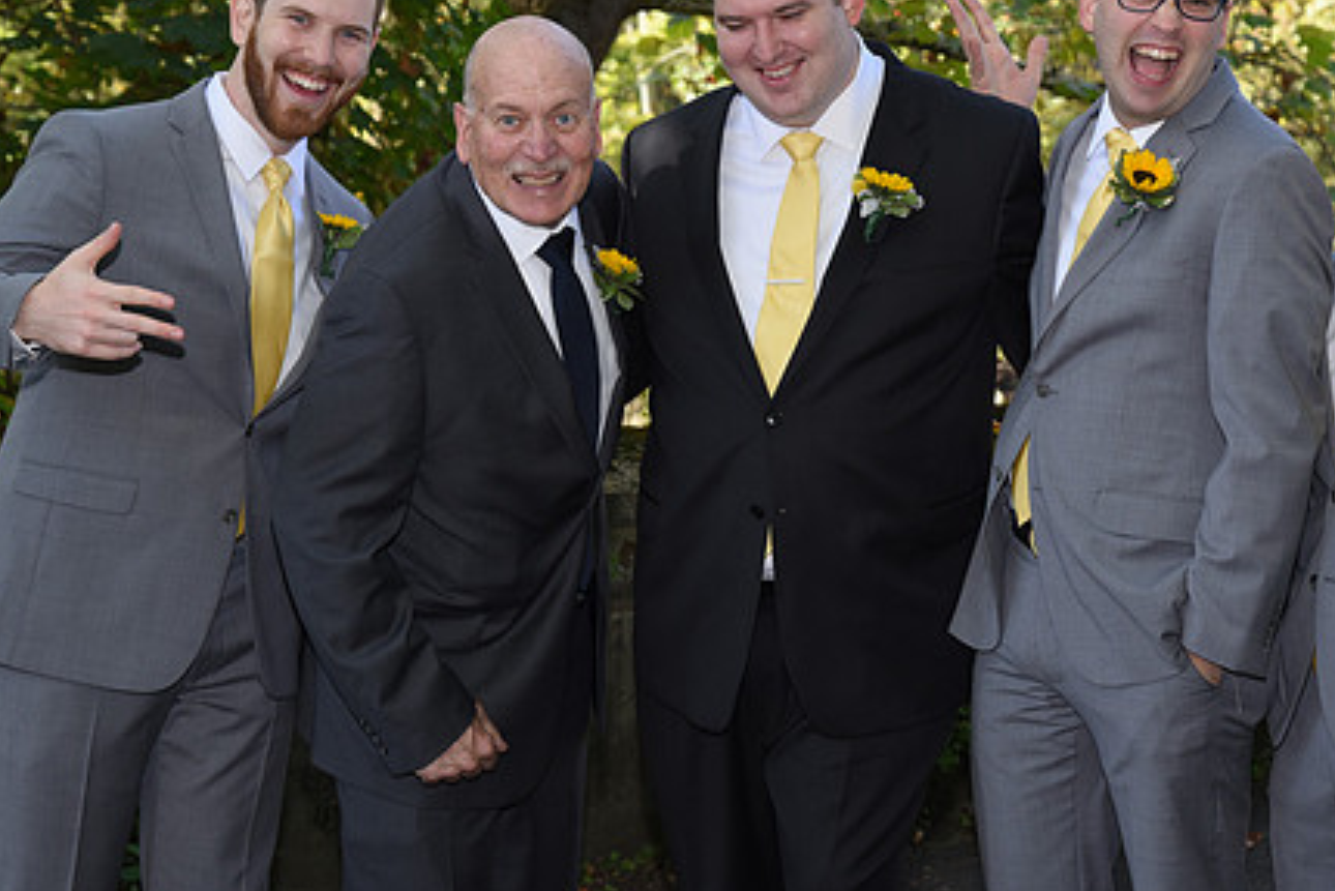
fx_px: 3301
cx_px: 792
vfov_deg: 15.4
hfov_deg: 22.8
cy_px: 340
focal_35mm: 89
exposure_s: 1/200
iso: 640
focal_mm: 66
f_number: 6.3
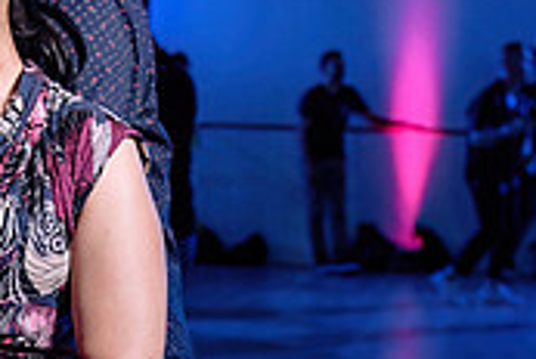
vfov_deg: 11.4
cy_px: 230
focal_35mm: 121
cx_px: 191
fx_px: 1805
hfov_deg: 16.9
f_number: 3.5
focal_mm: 32
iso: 1000
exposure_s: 1/160
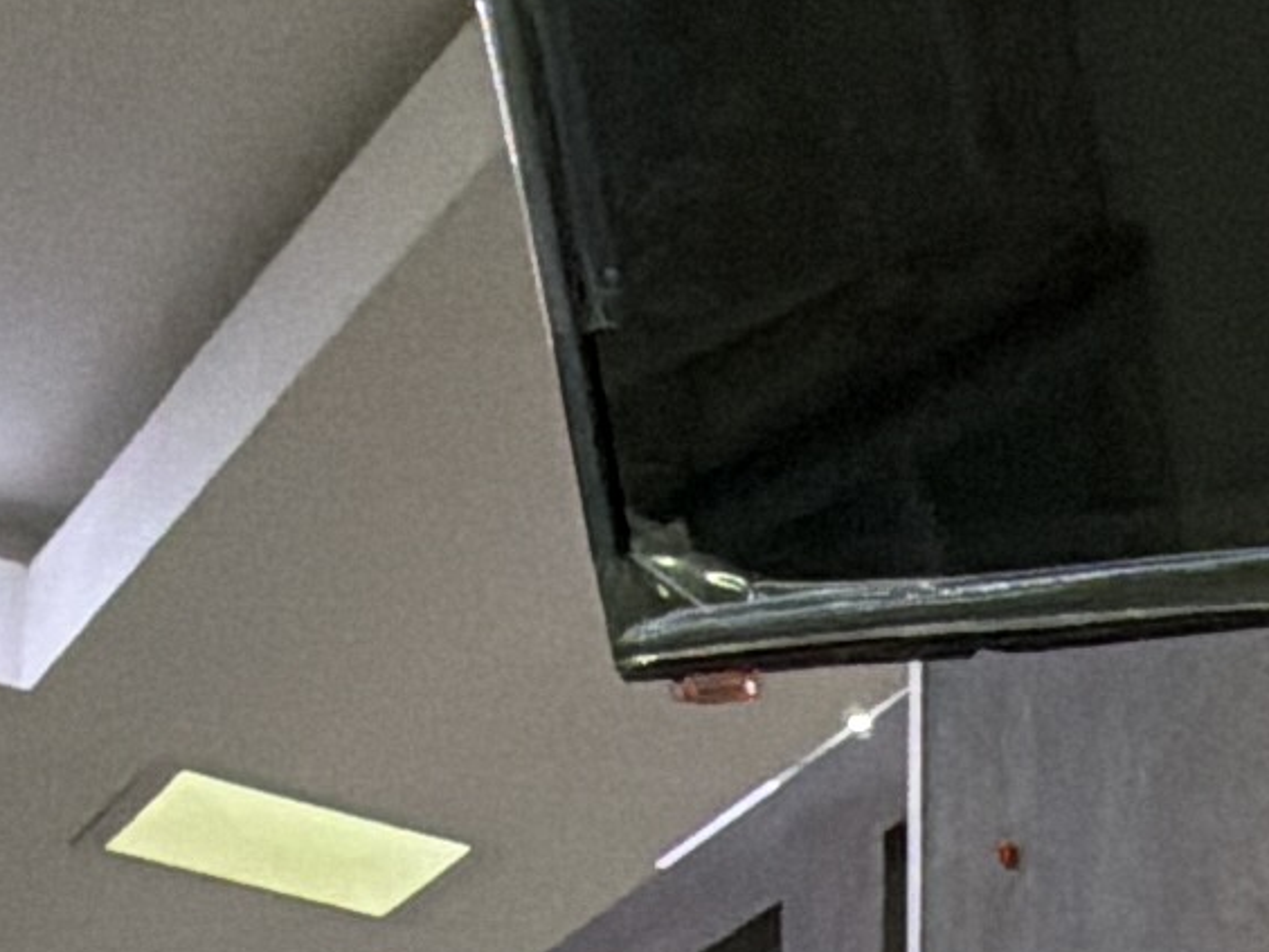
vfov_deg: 11.9
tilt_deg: -1.1
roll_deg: -0.3
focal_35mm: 100
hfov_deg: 17.3
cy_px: 2298
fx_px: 3666
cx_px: 2027
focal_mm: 2.22
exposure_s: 1/60
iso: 400
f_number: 2.2
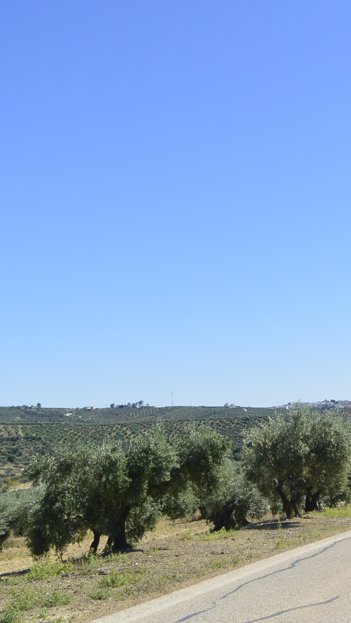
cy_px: 307
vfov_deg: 37.2
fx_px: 927
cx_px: 408
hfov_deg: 20.2
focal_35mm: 56
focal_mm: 13
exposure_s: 1/800
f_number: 5.6
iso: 160
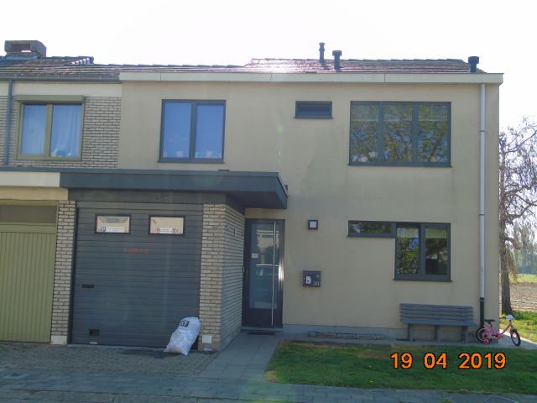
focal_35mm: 40
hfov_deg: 46.8
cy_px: 202
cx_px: 268
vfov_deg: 36.0
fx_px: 621
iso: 80
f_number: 3.9
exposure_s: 1/250
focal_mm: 7.1
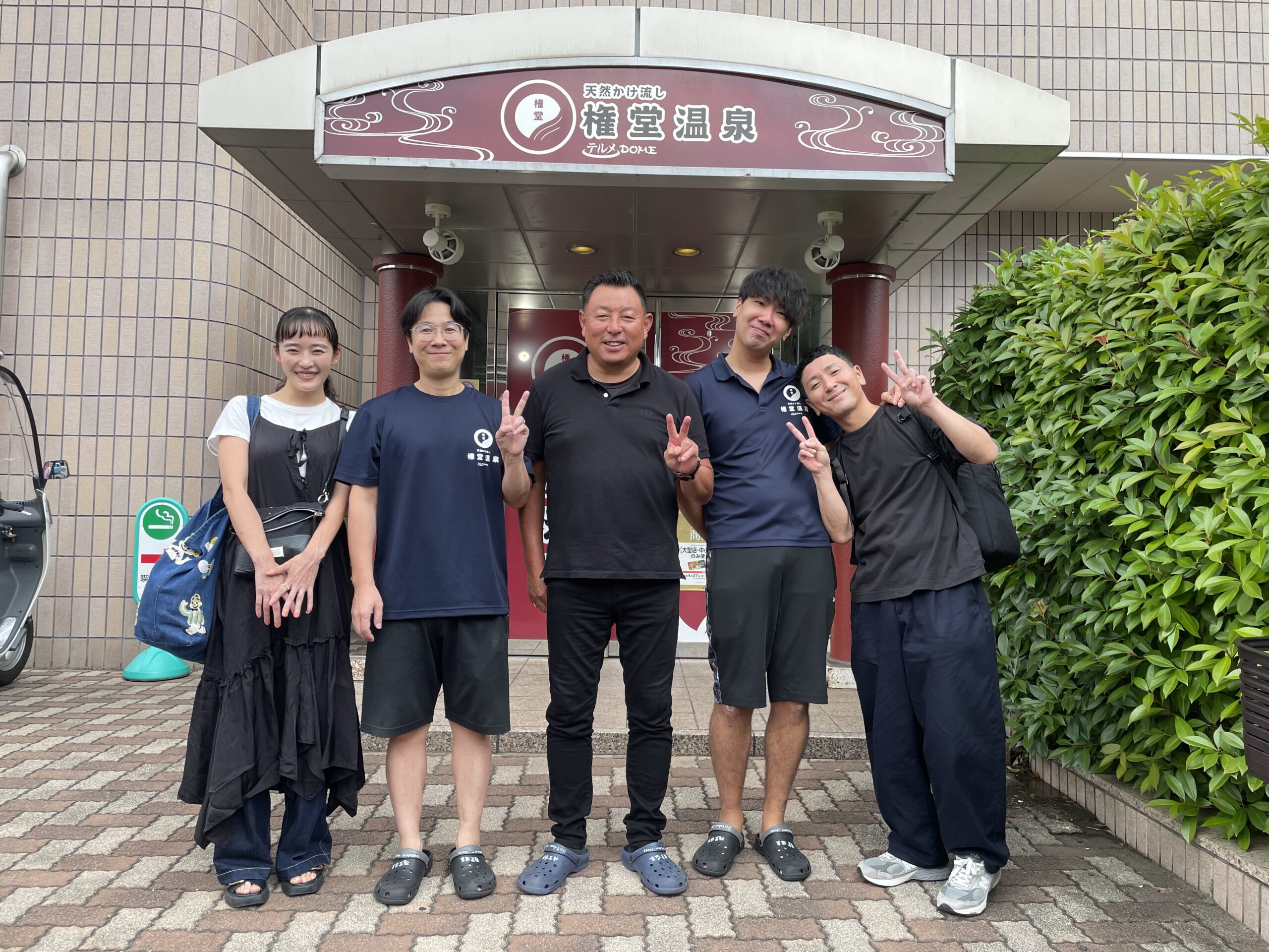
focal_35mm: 26
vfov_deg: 53.1
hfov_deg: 67.3
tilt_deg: +2.5
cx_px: 634
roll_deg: -0.5
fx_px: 953
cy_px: 476
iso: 32
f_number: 1.6
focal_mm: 4.2
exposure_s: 1/530
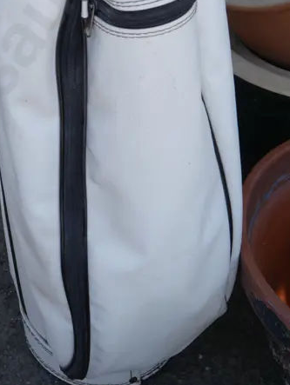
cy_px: 2
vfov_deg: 25.1
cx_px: 53
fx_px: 825
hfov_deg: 19.7
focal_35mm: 74
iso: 200
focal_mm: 16
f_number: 5
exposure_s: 1/250
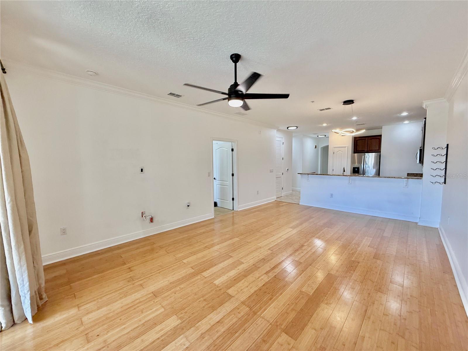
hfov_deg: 102.1
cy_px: 176
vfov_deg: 85.7
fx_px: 189
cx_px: 234
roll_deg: +0.0
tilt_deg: -3.7
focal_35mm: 14
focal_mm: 2.22
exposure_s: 1/120
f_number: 2.2
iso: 125
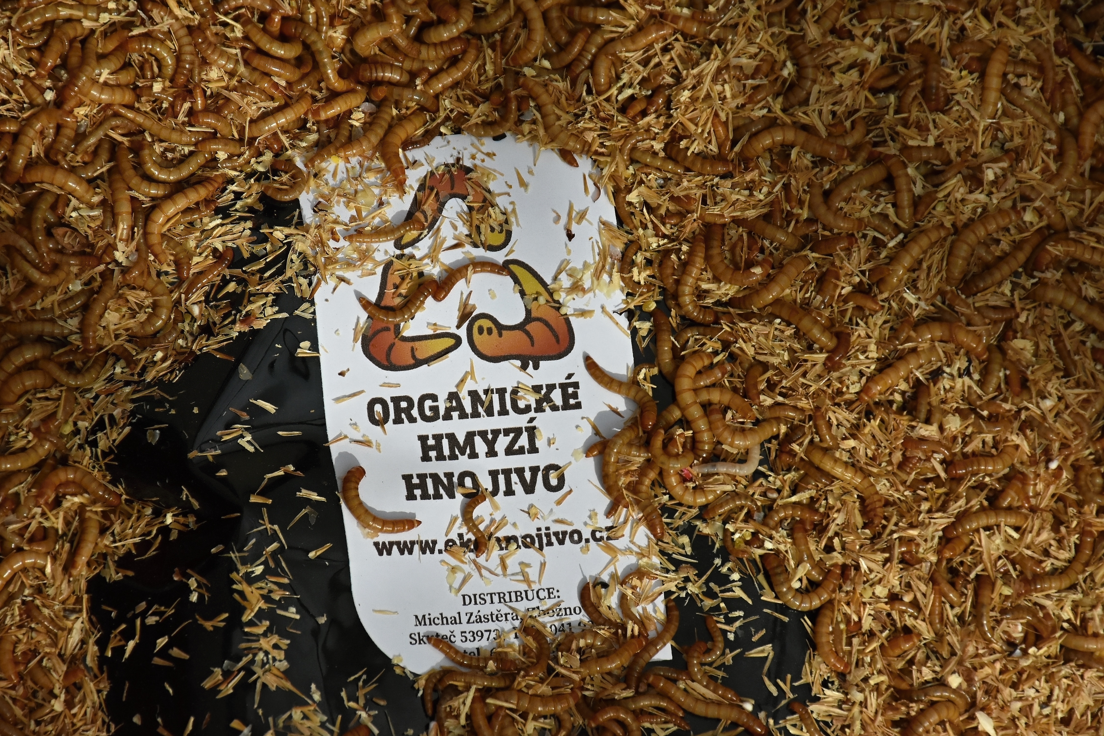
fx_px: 6441
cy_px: 368
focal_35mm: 210
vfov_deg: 6.5
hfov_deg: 9.8
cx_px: 552
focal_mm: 140
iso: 2000
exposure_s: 1/6400
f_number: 8
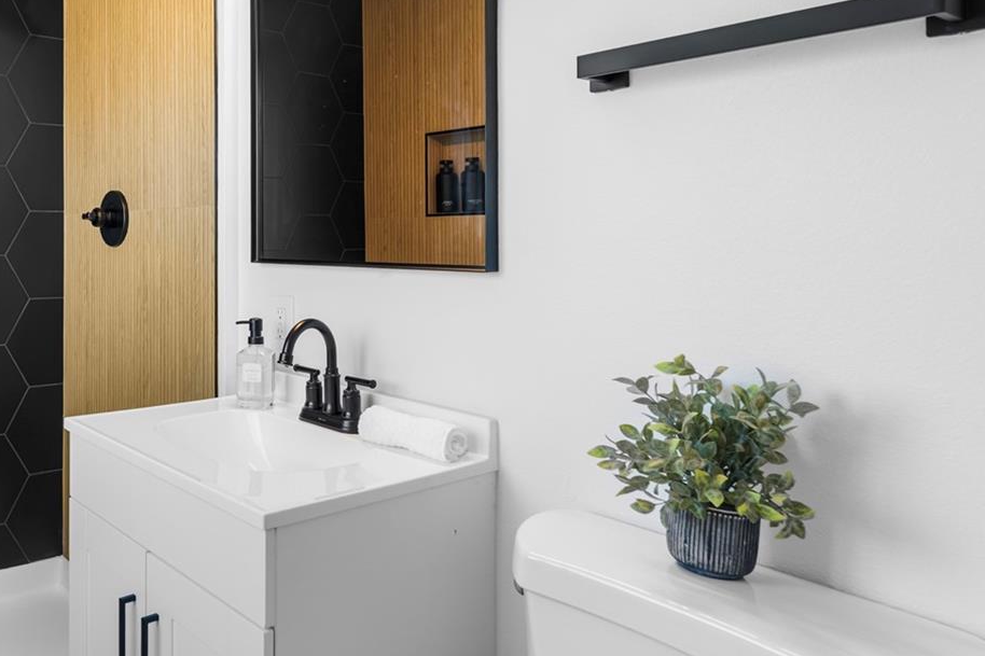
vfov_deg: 44.7
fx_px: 790
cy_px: 240
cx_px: 166
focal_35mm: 29
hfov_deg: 57.9
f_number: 8
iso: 200
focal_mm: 16.5
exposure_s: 1/2.5
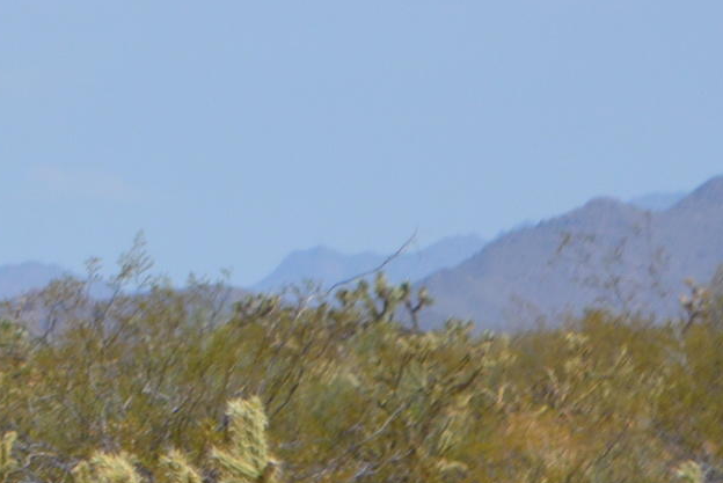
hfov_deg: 5.1
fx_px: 7946
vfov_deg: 3.5
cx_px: -526
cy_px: -5
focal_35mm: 395
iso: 400
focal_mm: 55
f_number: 7.1
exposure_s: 1/2000
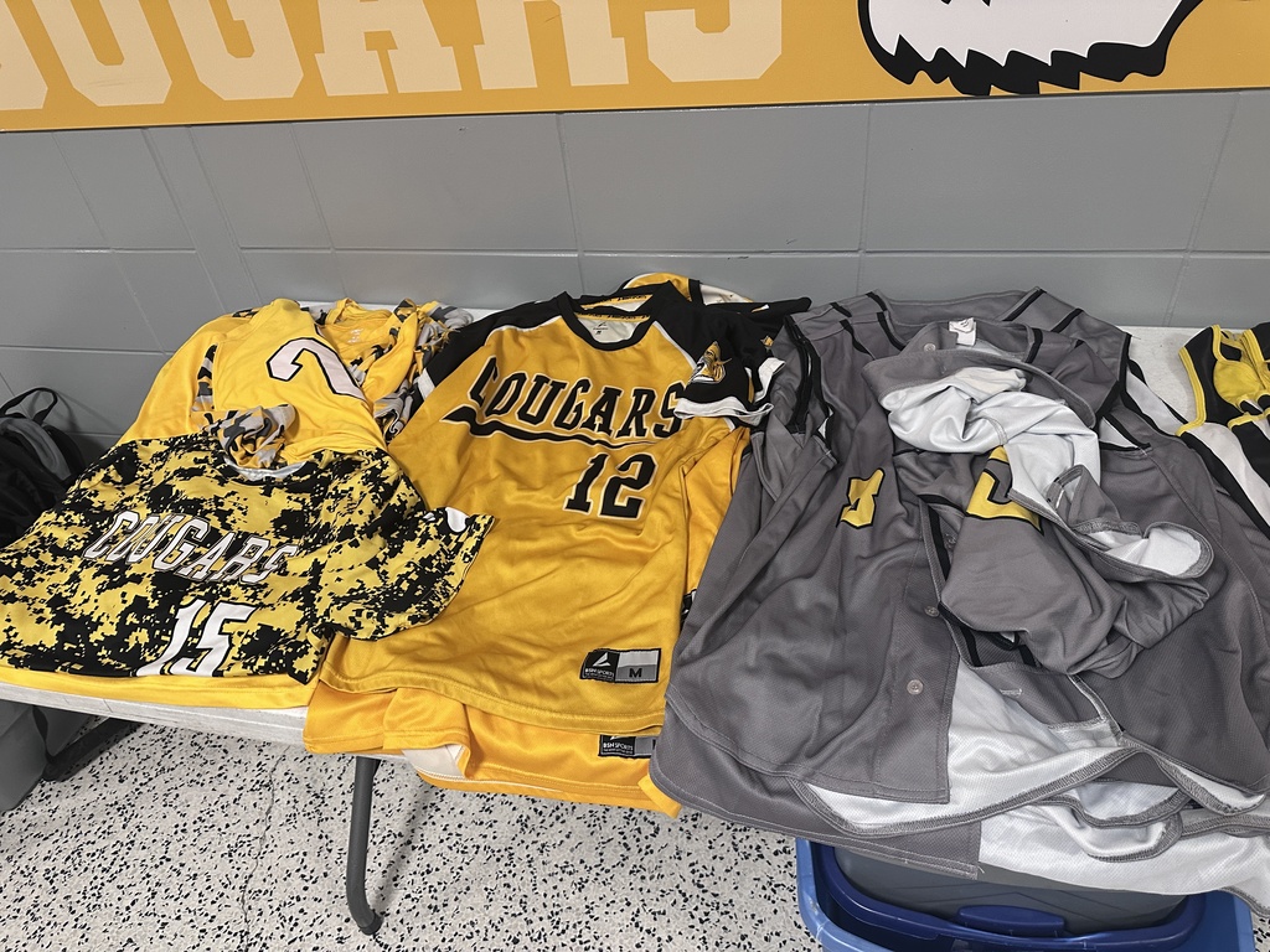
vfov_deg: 56.8
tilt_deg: -39.6
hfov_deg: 71.6
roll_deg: +7.8
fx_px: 881
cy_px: 476
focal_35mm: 24
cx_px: 635
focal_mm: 6.86
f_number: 1.78
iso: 320
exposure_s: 1/60
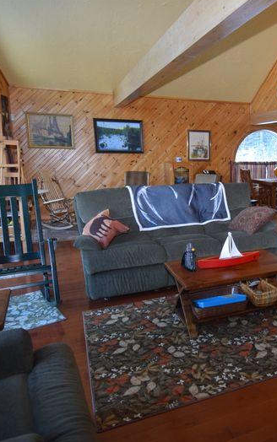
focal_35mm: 28
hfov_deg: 42.1
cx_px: 232
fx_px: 338
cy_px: 219
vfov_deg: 66.4
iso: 800
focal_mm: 12
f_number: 4.5
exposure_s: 1/80
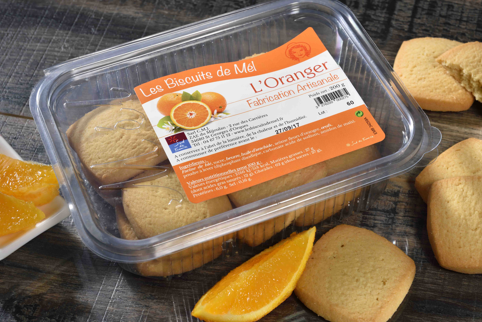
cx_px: 272
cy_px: 159
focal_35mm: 77
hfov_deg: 26.3
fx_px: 1031
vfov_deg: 17.7
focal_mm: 66
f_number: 13
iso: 160
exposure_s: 1/160
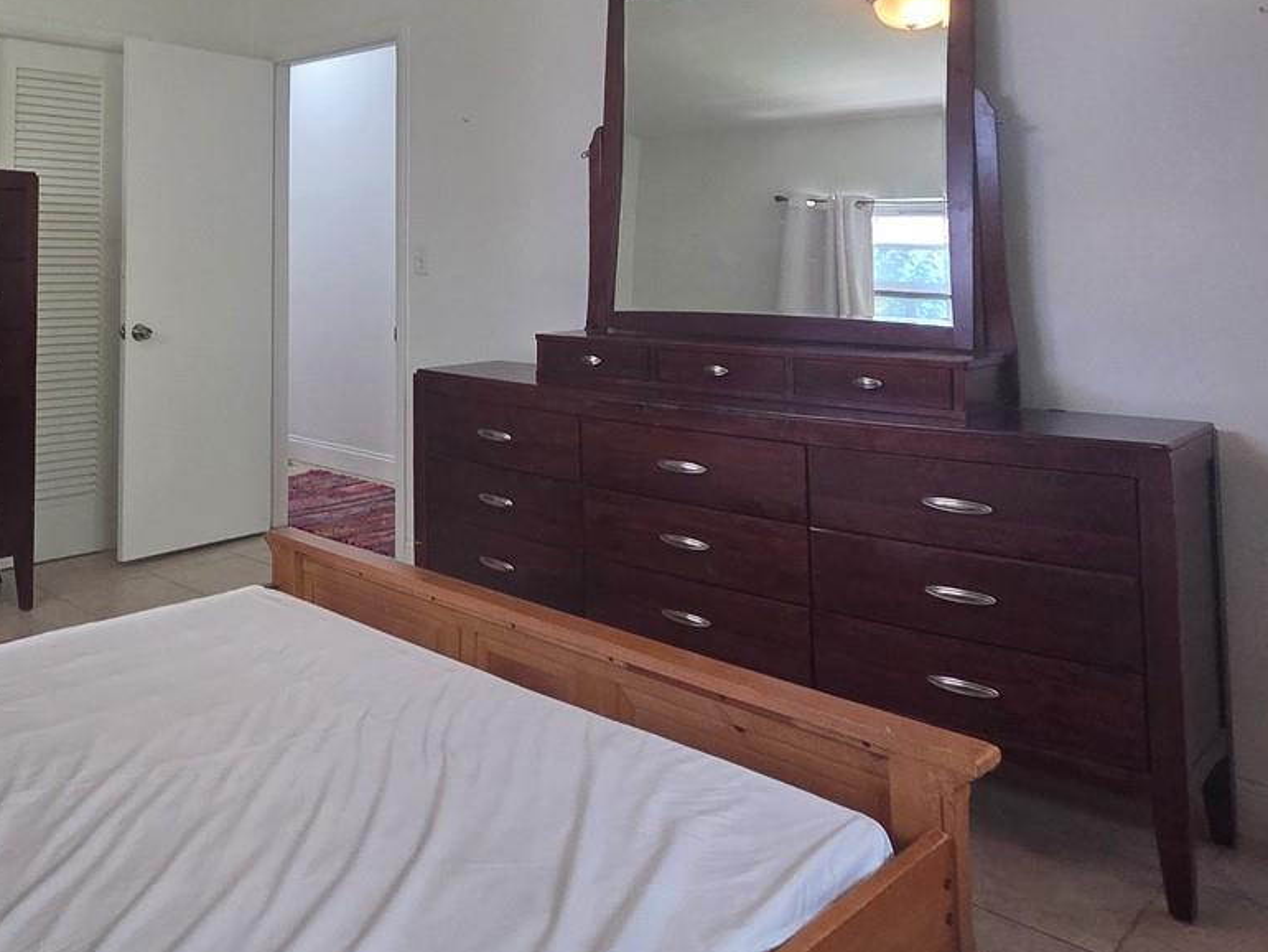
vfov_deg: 48.4
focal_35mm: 27
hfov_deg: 60.1
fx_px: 989
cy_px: 186
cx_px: 254
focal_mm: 2.2
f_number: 2.2
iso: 200
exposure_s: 1/60
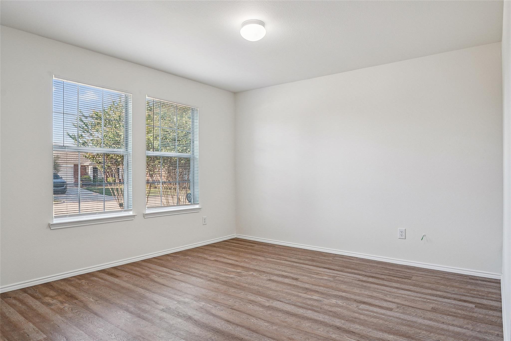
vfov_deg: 59.5
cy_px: 170
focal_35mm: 21
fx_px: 298
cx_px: 256
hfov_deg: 81.2
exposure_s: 1/8
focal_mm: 14
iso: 100
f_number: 9
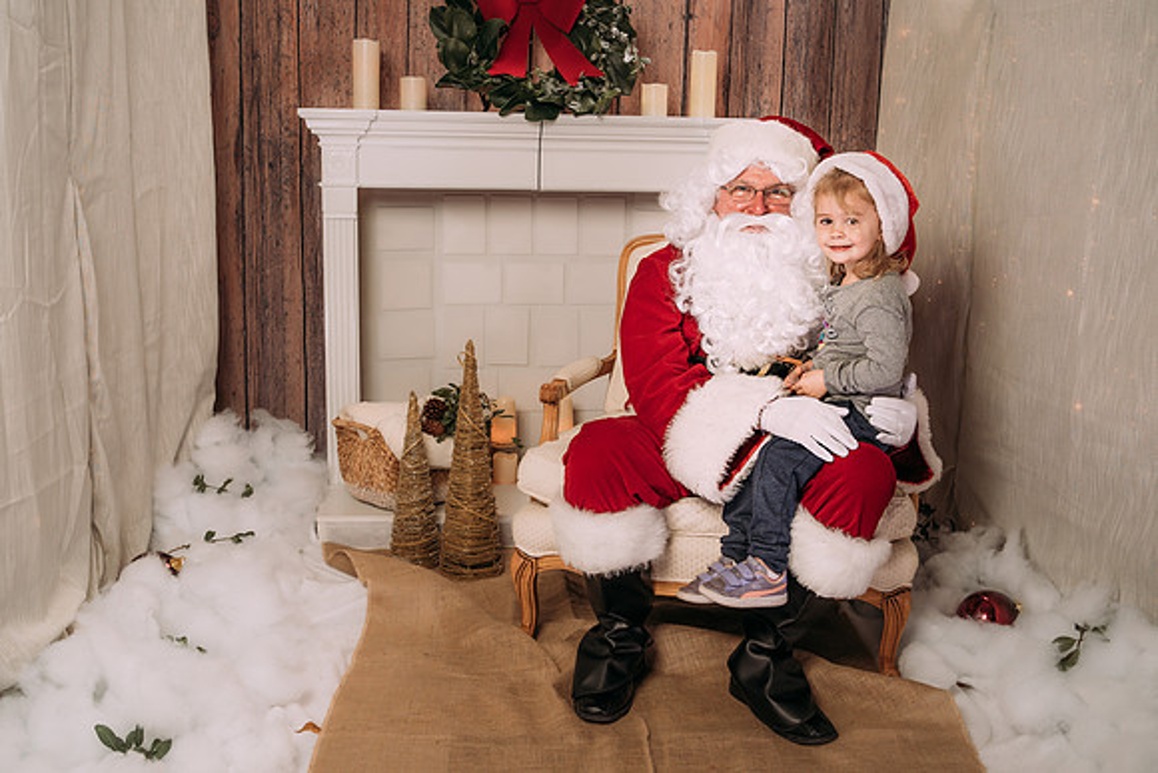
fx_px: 1271
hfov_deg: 49.0
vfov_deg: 33.8
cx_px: 583
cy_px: 399
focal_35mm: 40
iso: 100
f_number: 5.6
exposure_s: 1/100
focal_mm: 35
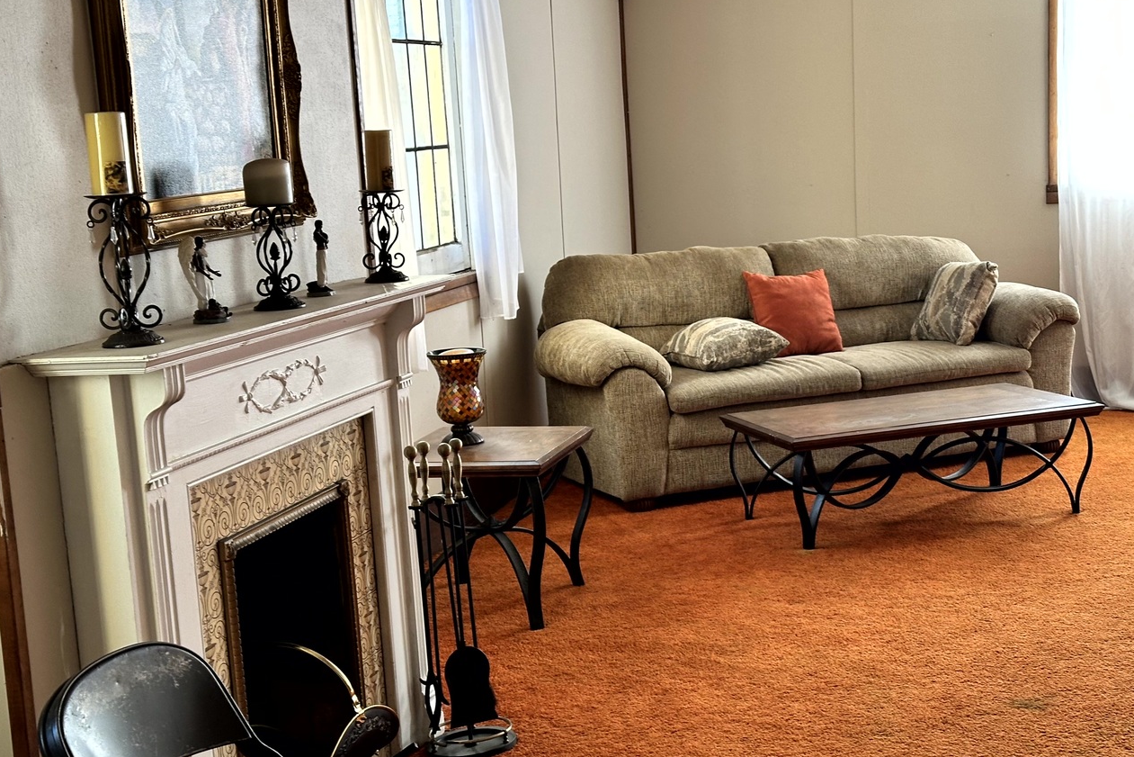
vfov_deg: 23.8
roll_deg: +2.9
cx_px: 625
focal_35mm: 57
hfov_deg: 35.0
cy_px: 417
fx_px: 1796
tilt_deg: -8.5
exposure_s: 1/60
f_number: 1.78
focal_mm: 6.86
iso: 100
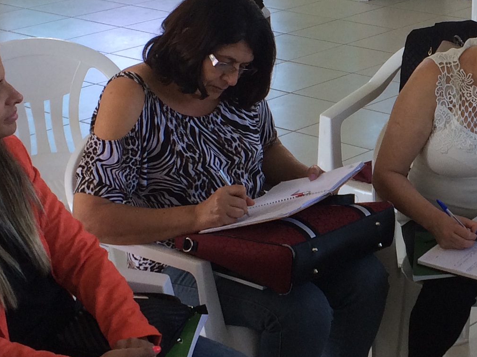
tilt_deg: -19.9
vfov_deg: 15.7
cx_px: 458
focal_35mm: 94
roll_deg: +1.1
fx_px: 1295
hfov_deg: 20.3
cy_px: 168
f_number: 2.2
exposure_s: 1/120
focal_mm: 4.15
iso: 40
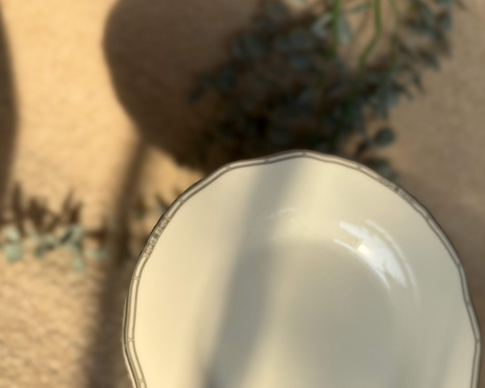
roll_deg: -40.2
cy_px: 337
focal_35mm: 78
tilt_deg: -43.5
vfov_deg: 19.4
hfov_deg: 24.4
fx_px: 1120
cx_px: 295
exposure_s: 1/2415
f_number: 1.78
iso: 64
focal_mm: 6.76
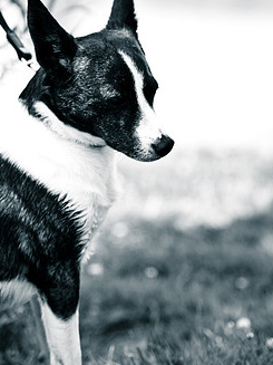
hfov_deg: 4.8
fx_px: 3237
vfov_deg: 6.4
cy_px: 122
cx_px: 135
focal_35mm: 308
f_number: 2.8
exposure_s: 1/2000
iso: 200
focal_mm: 155
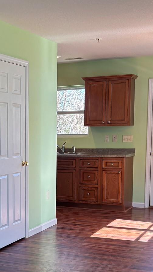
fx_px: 469
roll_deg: +0.2
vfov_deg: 32.1
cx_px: 9
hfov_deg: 18.2
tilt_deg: -6.9
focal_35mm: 65
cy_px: 184
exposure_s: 1/120
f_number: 1.6
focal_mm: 5.96
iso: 80
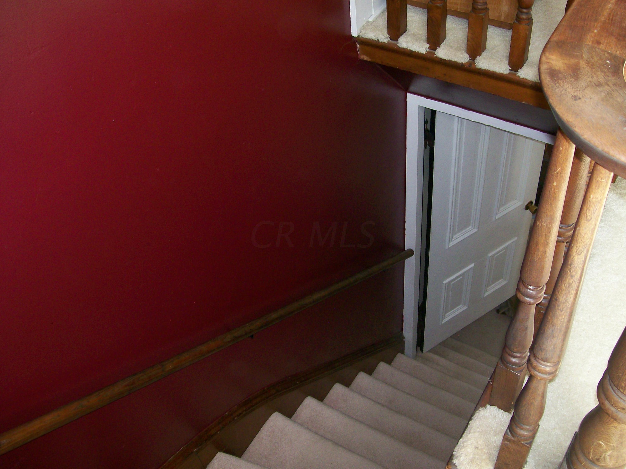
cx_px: 313
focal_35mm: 36
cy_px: 234
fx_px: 651
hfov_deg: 51.4
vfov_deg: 39.7
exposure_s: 1/64
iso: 140
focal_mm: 6
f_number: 2.7
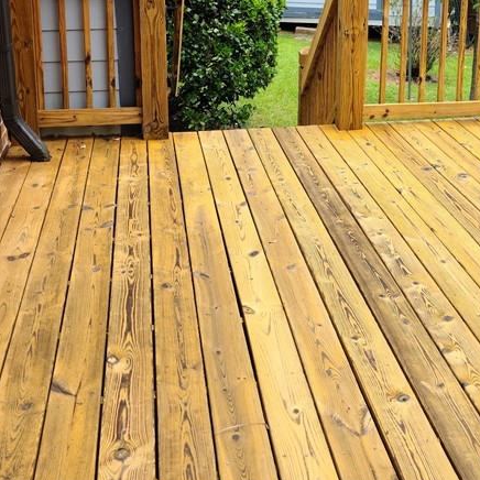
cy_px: 104
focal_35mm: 58
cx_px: 350
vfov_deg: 29.0
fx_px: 910
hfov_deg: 29.2
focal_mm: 5.9
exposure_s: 1/291
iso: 25
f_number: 2
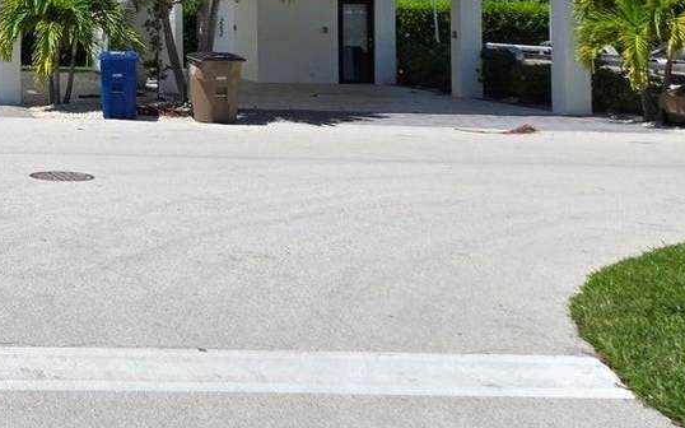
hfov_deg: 30.7
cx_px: -98
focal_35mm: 58
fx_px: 1083
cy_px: -61
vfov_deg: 21.1
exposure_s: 1/3084
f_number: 1.8
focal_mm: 5.4
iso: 25
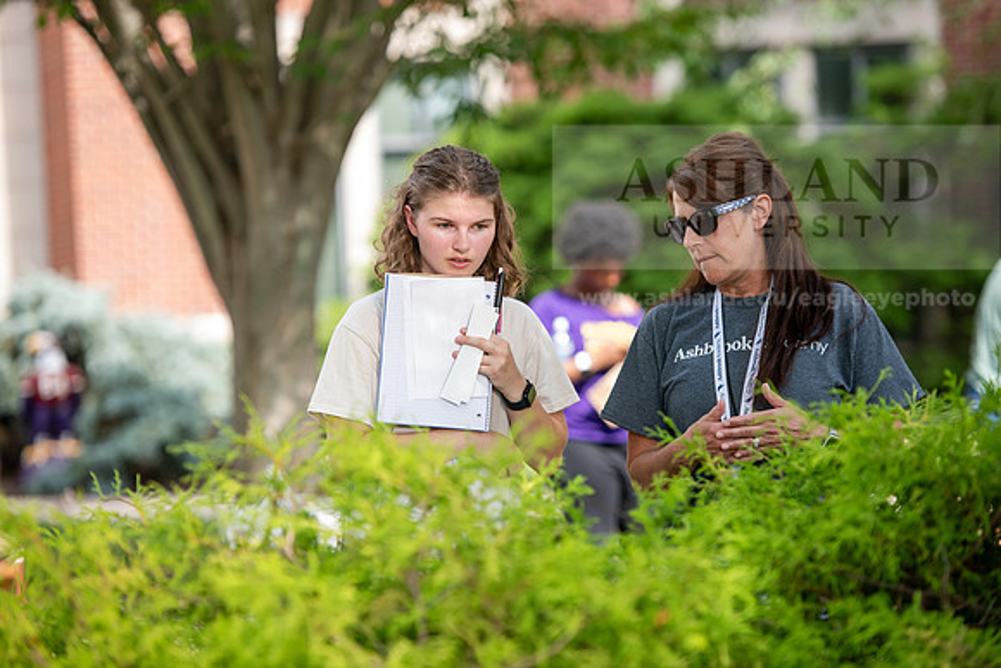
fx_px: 4172
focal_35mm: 150
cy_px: 334
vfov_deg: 9.2
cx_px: 500
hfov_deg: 13.7
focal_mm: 150
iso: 200
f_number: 3.2
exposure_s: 1/400
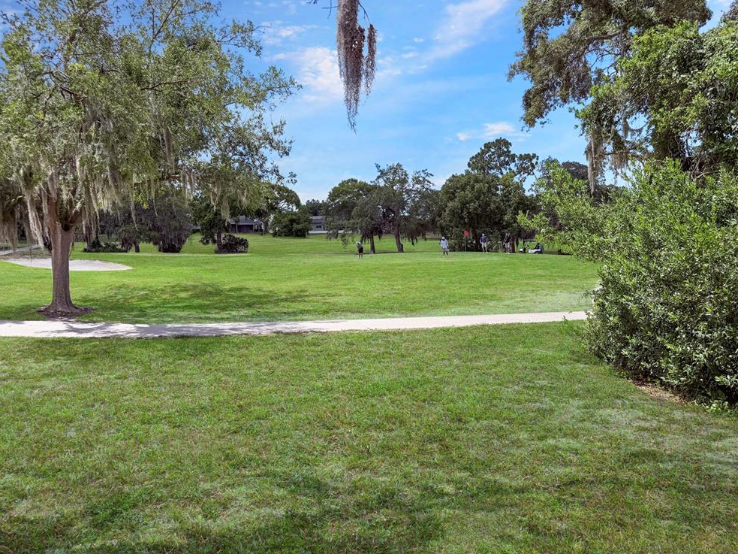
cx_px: 369
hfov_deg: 69.4
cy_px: 268
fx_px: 533
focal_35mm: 25
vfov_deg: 54.9
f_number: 1.78
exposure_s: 1/3953
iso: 80
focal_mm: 6.76
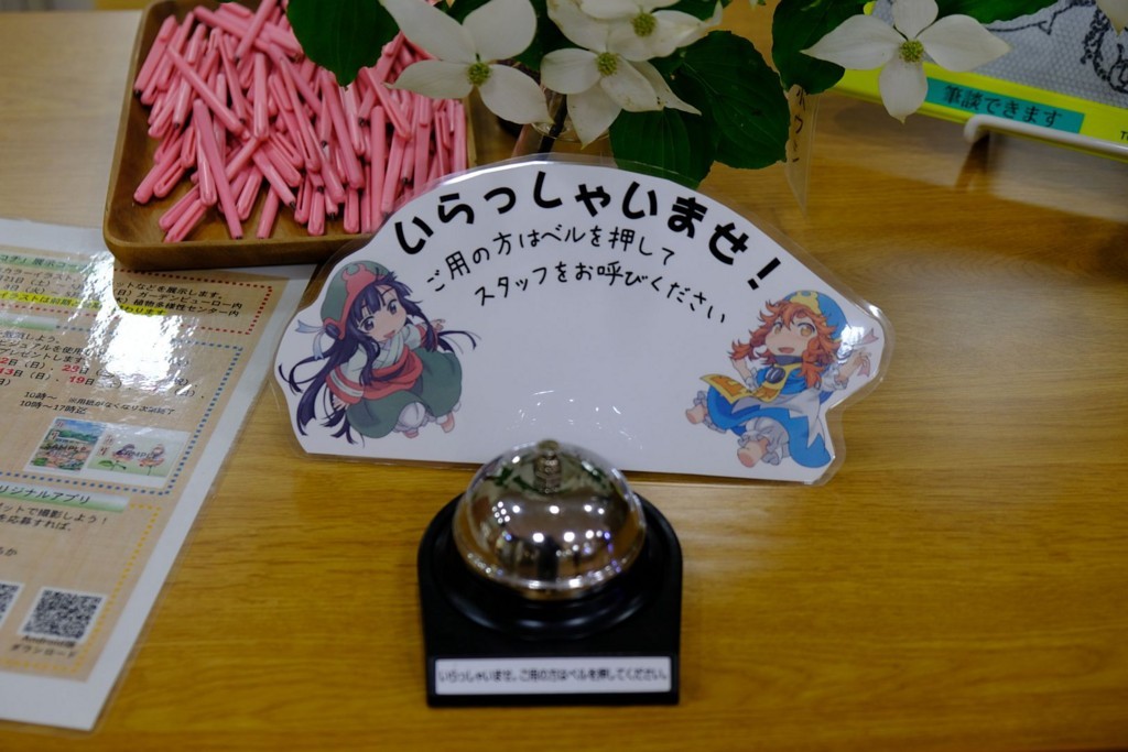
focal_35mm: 54
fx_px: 1692
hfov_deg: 36.9
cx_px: 564
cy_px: 376
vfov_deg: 25.1
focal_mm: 35.8
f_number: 3.6
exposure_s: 1/60
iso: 400
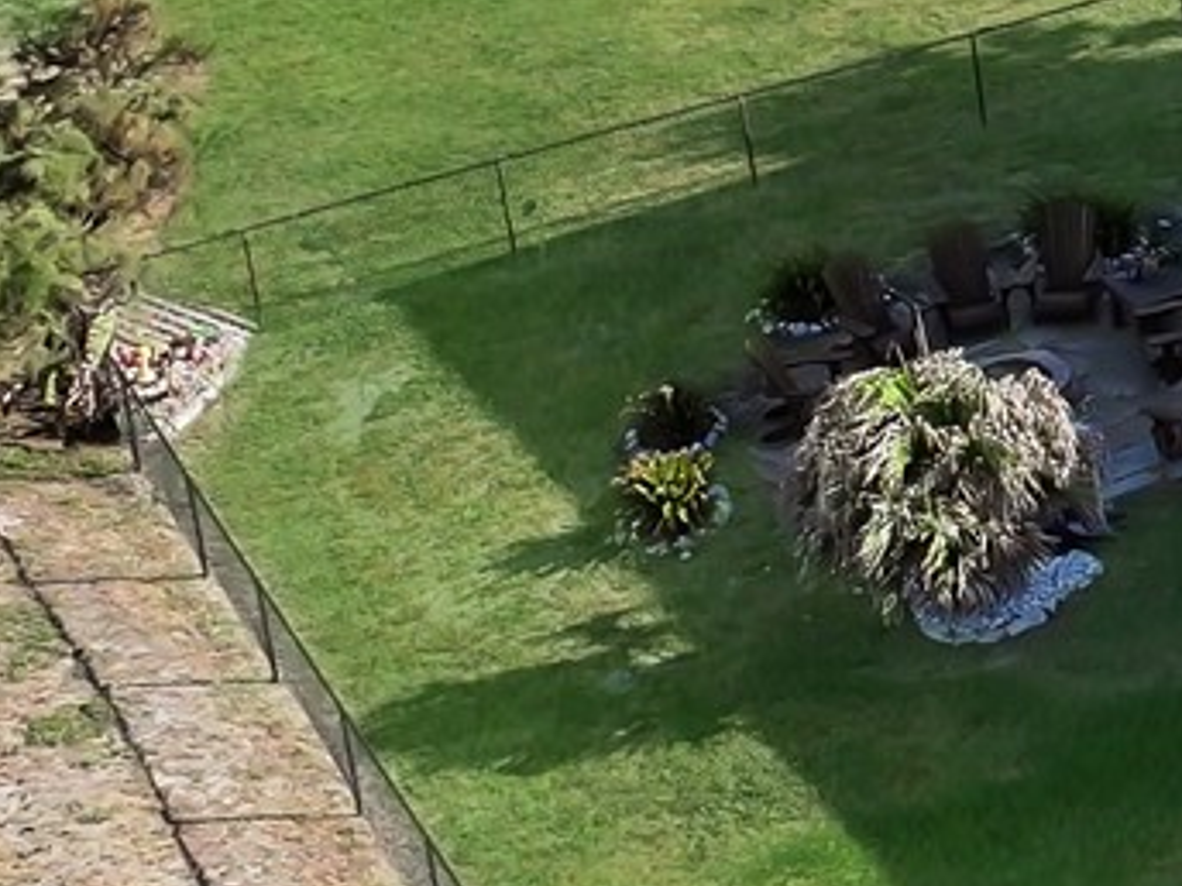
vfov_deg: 10.2
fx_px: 4883
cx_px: 2448
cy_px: -239
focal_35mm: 143
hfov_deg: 12.1
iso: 160
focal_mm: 12.29
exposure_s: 1/1600
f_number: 2.8
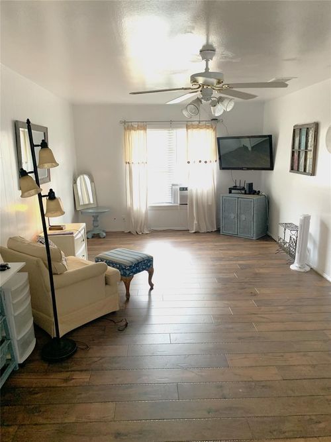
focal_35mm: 26
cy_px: 221
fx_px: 332
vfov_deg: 67.3
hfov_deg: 53.0
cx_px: 166
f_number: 1.8
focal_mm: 4.25
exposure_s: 1/60
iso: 200
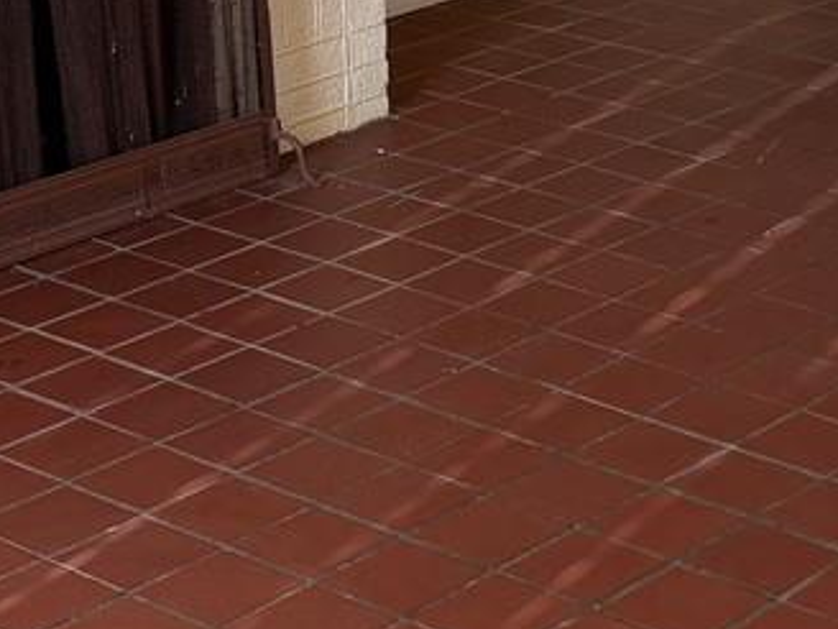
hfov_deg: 16.7
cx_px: 685
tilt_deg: -14.8
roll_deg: +0.2
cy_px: -36
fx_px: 2832
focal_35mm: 117
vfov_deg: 12.5
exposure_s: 1/121
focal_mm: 6.76
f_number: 1.78
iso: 125
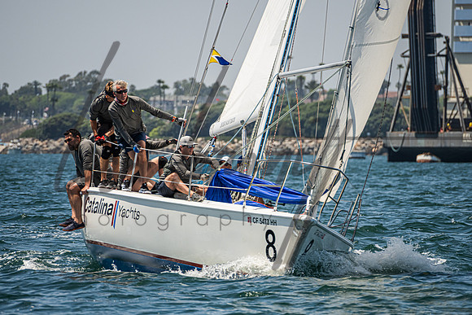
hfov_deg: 4.1
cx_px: 226
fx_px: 6596
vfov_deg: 2.7
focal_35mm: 503
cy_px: 166
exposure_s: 1/2000
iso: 400
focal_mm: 400
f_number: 8
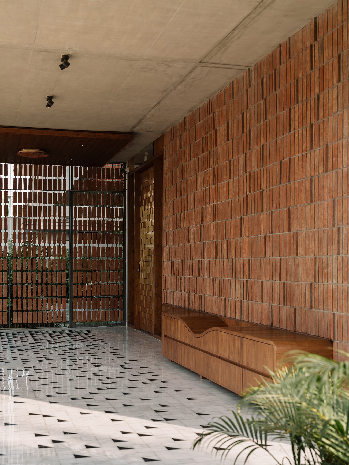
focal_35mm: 47
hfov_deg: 30.9
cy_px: 232
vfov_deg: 40.4
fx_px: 632
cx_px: 174
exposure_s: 1/20
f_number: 5
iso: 100
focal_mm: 60
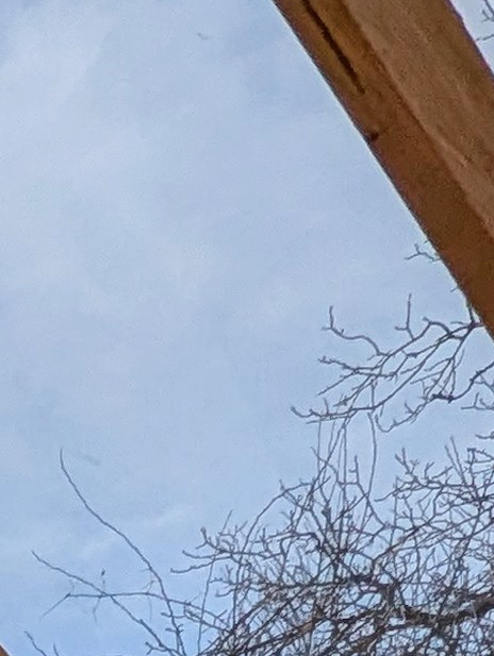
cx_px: -937
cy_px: 1699
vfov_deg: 13.6
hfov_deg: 11.4
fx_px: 1634
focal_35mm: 86
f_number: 2.2
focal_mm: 1.95
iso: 43
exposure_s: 1/2611
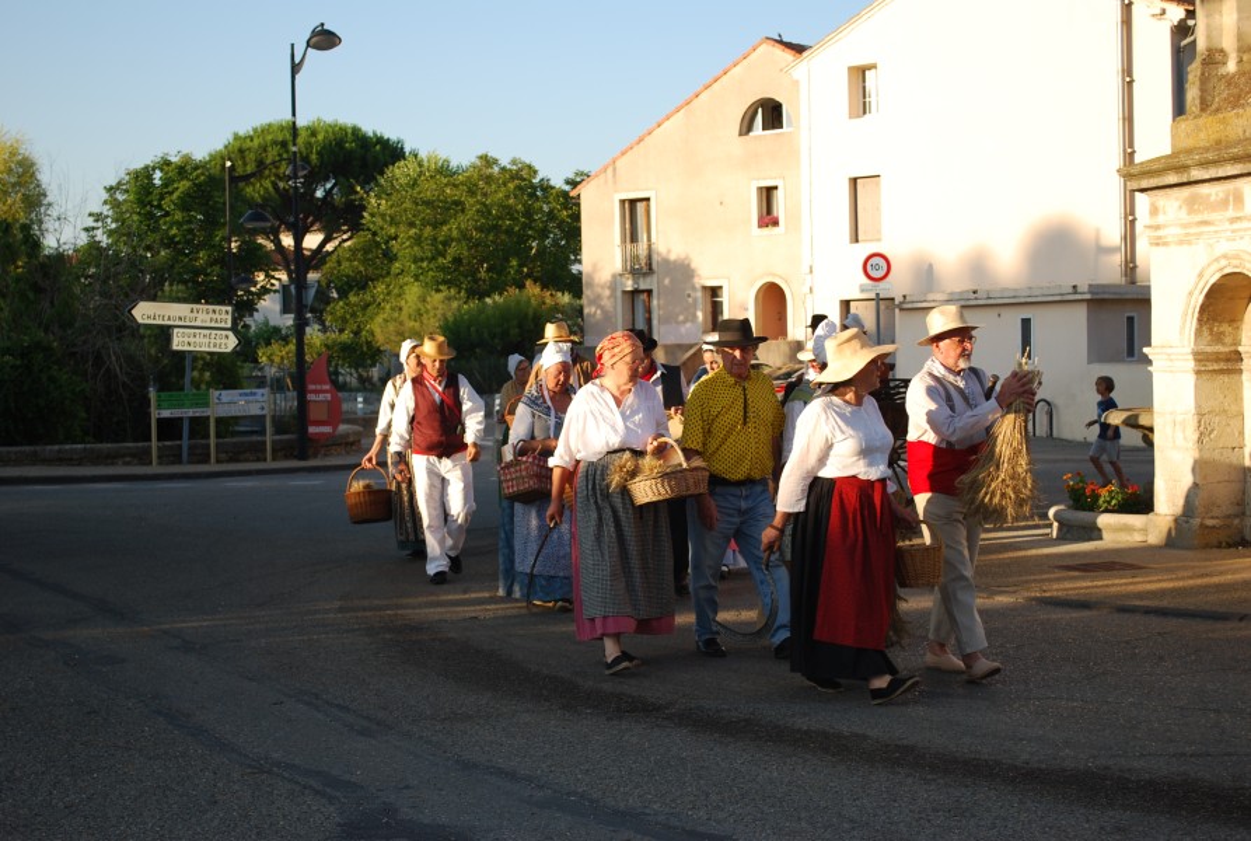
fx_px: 1985
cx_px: 626
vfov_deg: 23.9
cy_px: 420
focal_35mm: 57
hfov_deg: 35.0
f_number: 5.3
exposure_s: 1/160
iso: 100
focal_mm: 38
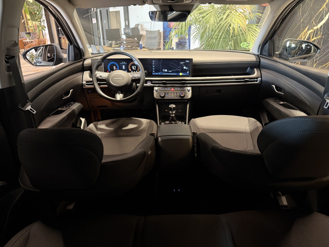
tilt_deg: -22.9
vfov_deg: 56.8
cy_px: 124
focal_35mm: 24
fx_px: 228
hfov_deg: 71.6
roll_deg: +1.5
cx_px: 164
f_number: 1.78
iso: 1000
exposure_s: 1/33
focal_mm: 6.76
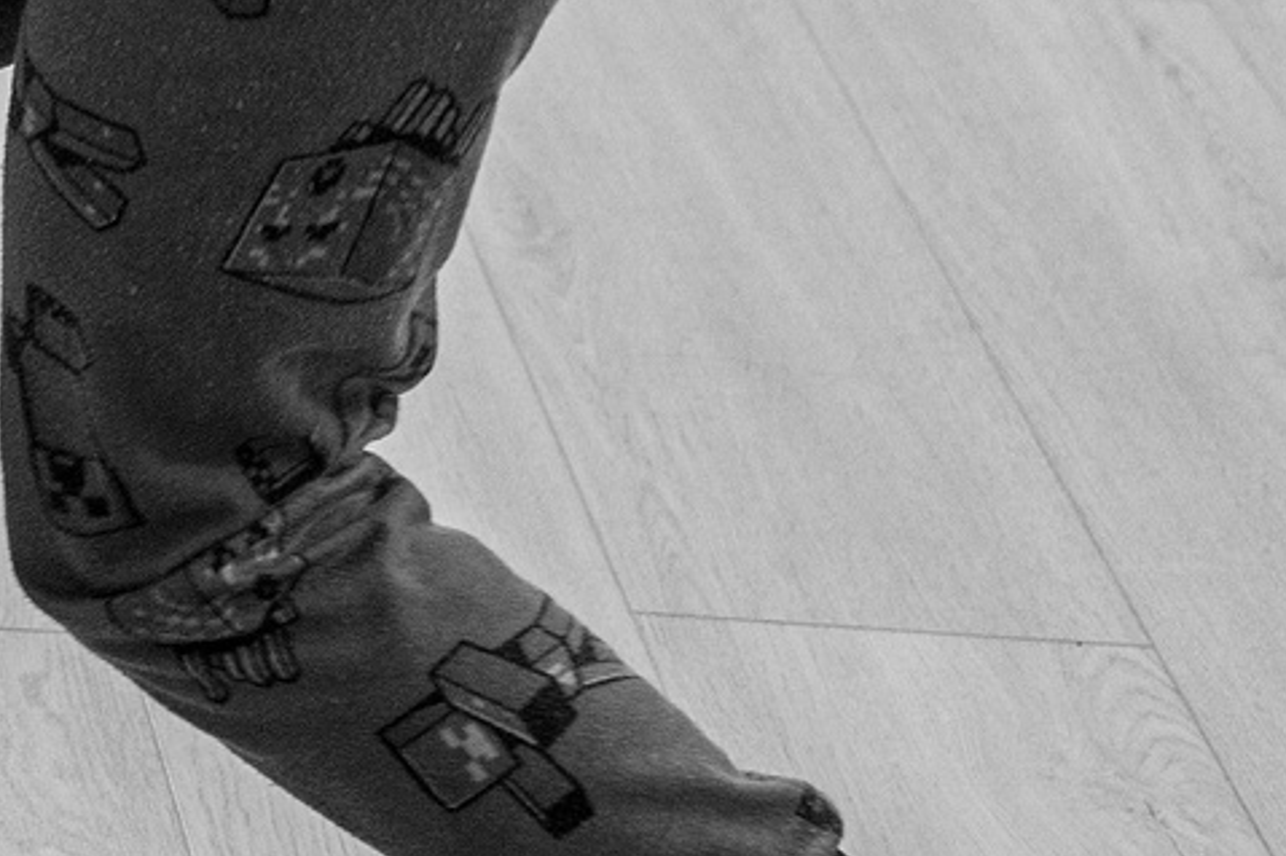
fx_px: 6677
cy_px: -881
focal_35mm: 187
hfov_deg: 10.3
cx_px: -1163
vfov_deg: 7.1
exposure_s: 1/100
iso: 1600
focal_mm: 35
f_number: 3.2
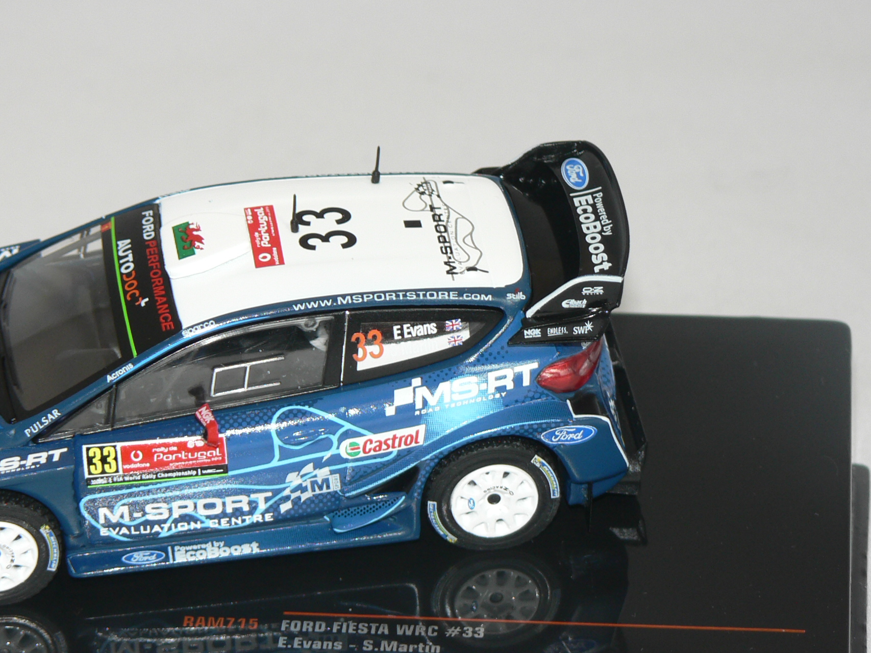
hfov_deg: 10.1
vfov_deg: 7.6
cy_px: 399
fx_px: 4906
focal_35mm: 195
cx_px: 269
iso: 80
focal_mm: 21.6
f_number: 3.2
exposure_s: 1/60
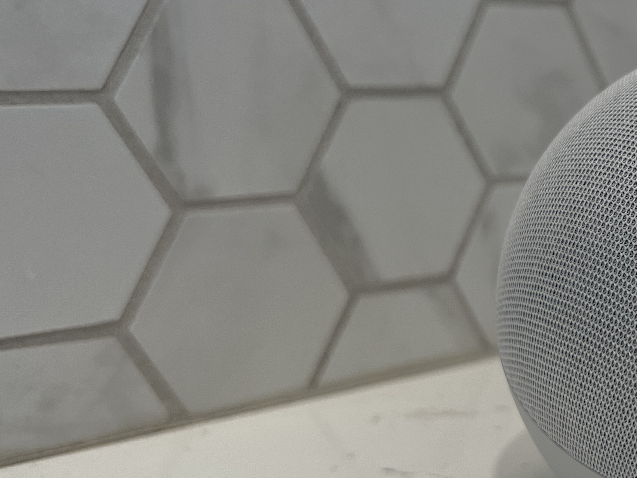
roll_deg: -0.5
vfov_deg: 23.6
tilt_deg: -8.8
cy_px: 242
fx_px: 1141
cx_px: 713
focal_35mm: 62
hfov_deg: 28.2
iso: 64
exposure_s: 1/128
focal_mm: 5.7
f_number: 1.5
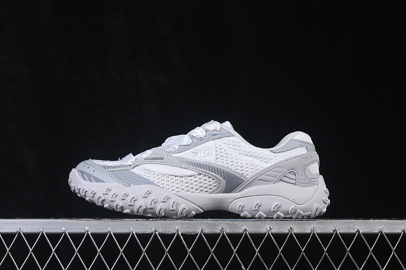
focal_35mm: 75
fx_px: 846
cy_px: 135
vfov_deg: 18.2
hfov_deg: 27.0
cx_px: 203
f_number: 8
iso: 160
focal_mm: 50
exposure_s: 1/80
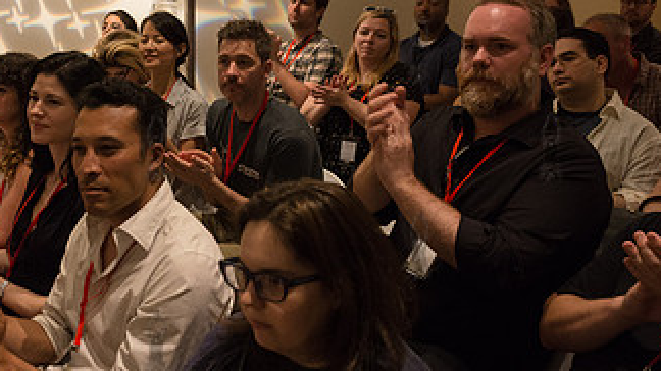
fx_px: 788
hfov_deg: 43.8
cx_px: 155
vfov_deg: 26.4
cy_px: 146
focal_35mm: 45
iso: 2500
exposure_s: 1/250
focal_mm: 24
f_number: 4
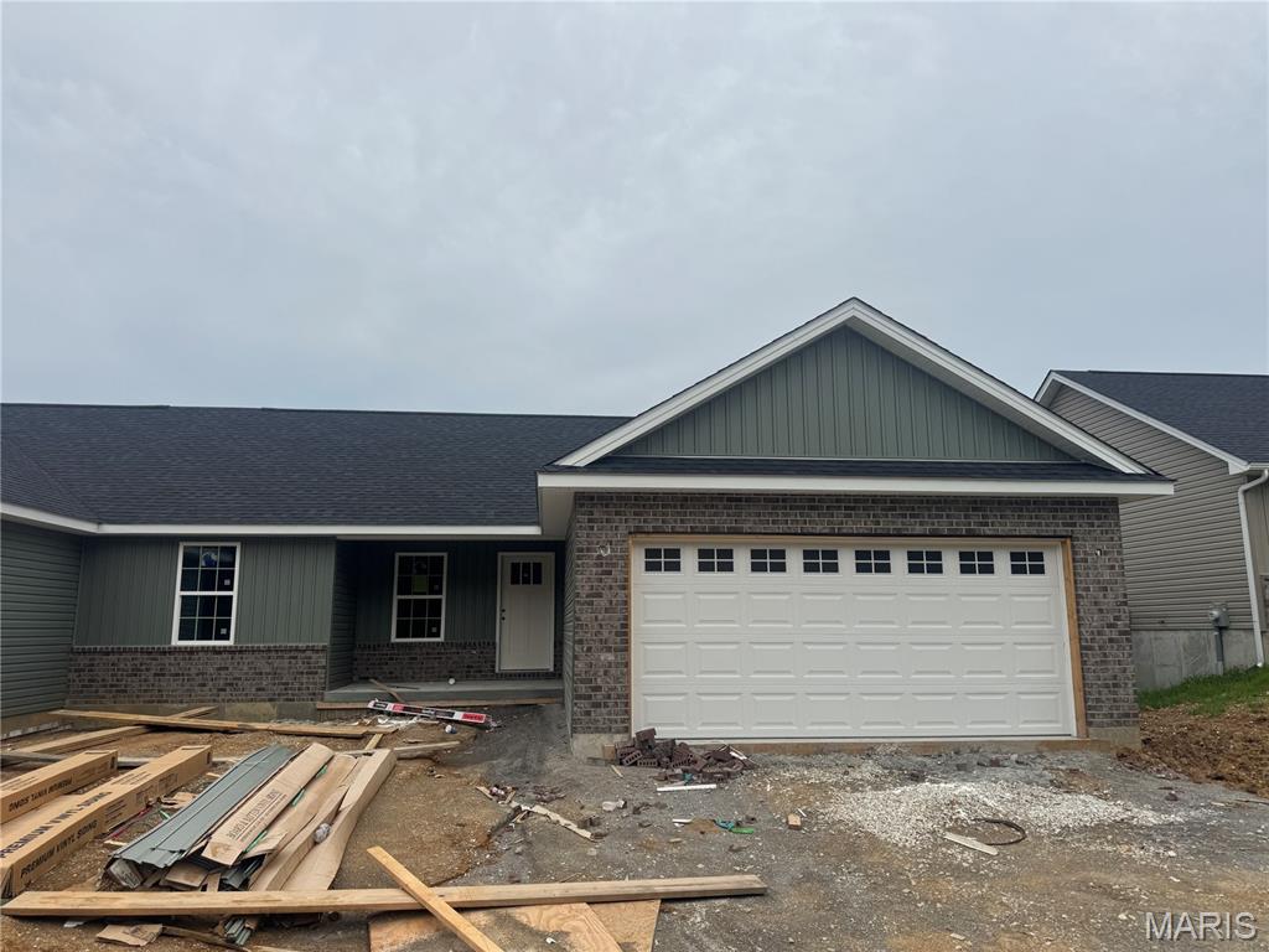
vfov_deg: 56.8
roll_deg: +0.4
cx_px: 634
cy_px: 476
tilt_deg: +8.9
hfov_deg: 71.6
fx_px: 880
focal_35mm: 24
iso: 80
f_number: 1.78
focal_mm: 6.76
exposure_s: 1/5348
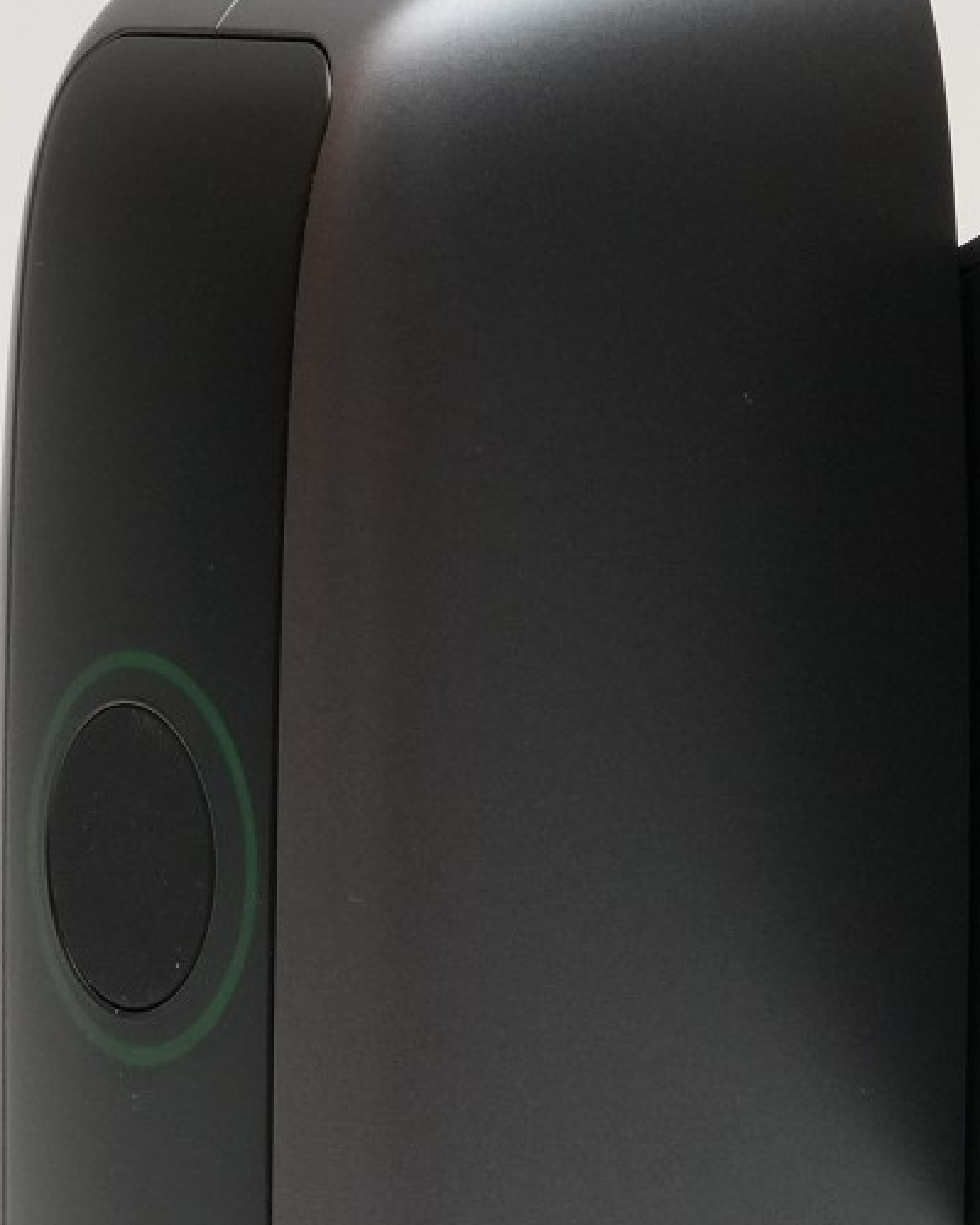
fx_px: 8846
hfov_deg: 6.3
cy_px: 1287
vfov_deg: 7.9
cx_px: 936
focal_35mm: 244
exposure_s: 1/60
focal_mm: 65
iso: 1600
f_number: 22
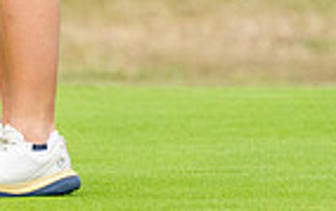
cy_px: -218
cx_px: -7
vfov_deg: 0.7
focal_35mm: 1875
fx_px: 17183
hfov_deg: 1.1
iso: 800
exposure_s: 1/4000
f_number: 4.5
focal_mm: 300
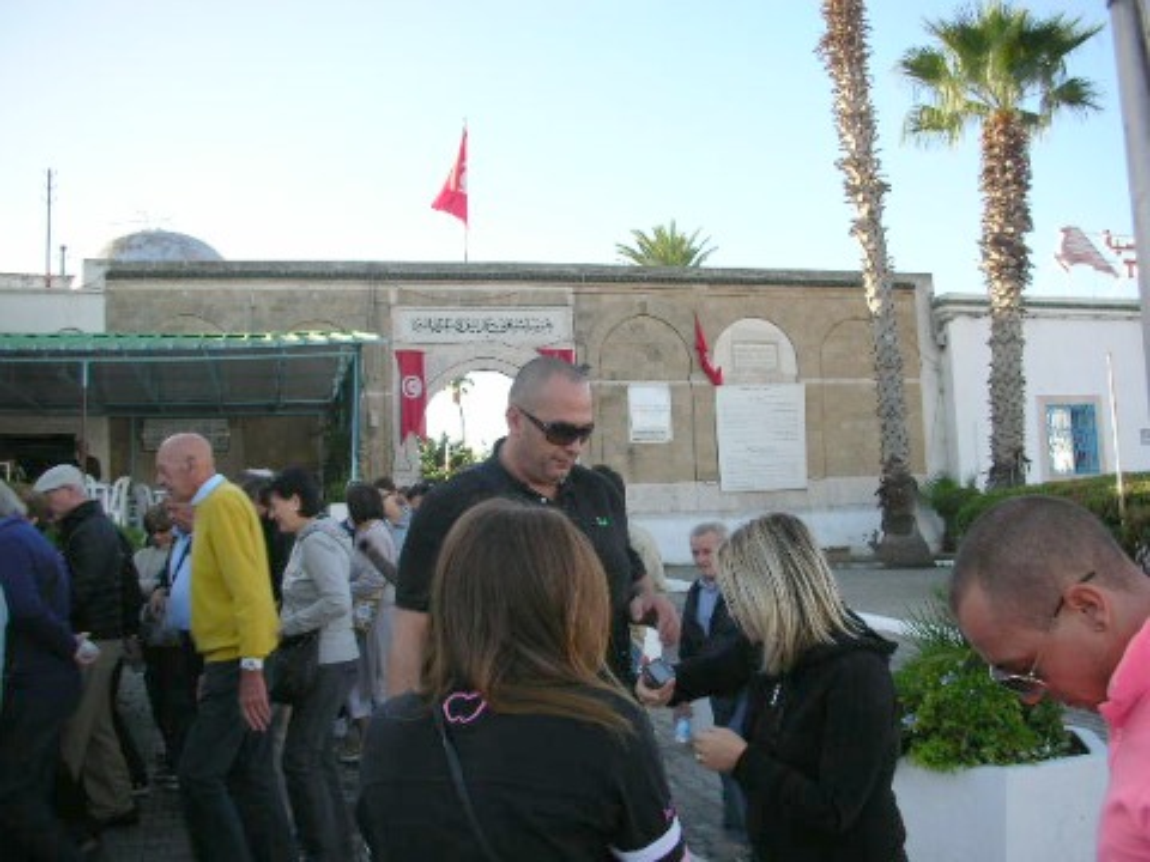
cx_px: 575
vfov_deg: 40.7
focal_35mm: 35
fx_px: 1163
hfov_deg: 52.6
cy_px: 431
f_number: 8.5
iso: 50
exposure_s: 1/42.5
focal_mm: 5.8
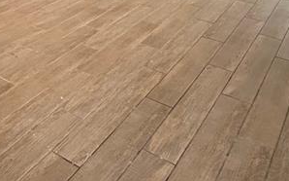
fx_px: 402
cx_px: 53
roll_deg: -0.2
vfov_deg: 19.8
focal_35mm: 51
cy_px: -129
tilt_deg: -2.5
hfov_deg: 38.0
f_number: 2.2
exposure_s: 1/60
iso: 320
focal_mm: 2.22
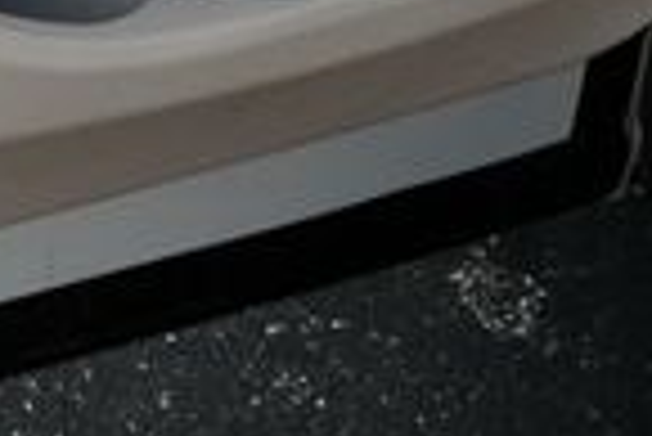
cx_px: -342
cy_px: -467
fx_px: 2883
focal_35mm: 159
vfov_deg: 8.2
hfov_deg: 12.3
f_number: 5.6
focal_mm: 18
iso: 200
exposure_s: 1/250
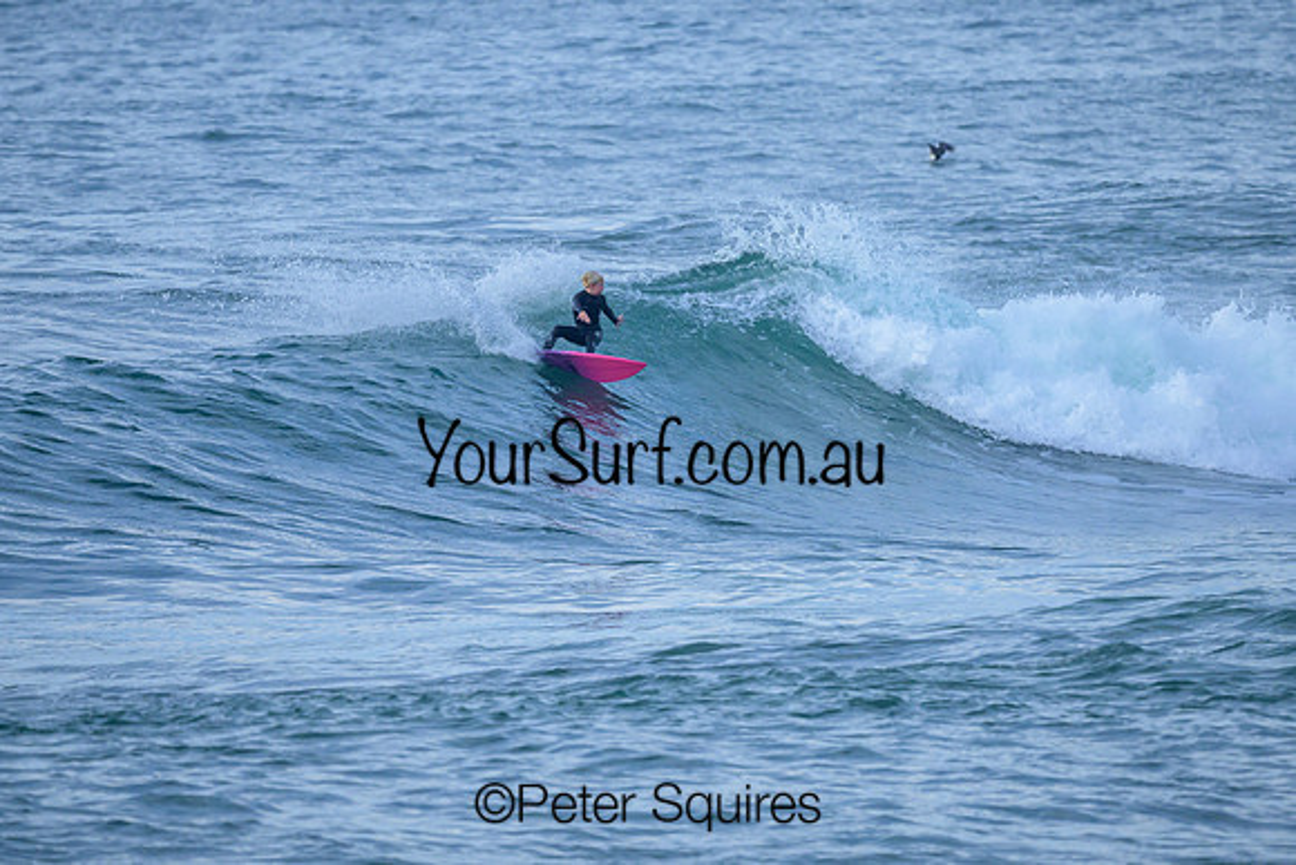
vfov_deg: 1.3
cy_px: 411
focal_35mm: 1098
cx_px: 671
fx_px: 39541
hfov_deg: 1.9
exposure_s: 1/2000
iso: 560
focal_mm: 800
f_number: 6.3
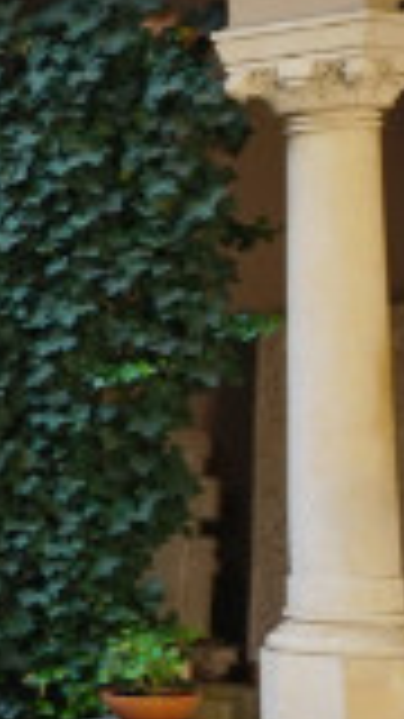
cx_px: -1194
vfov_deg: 17.0
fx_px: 2400
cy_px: 398
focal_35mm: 126
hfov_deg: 7.2
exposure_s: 1/60
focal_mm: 16
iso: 100
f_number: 4.5
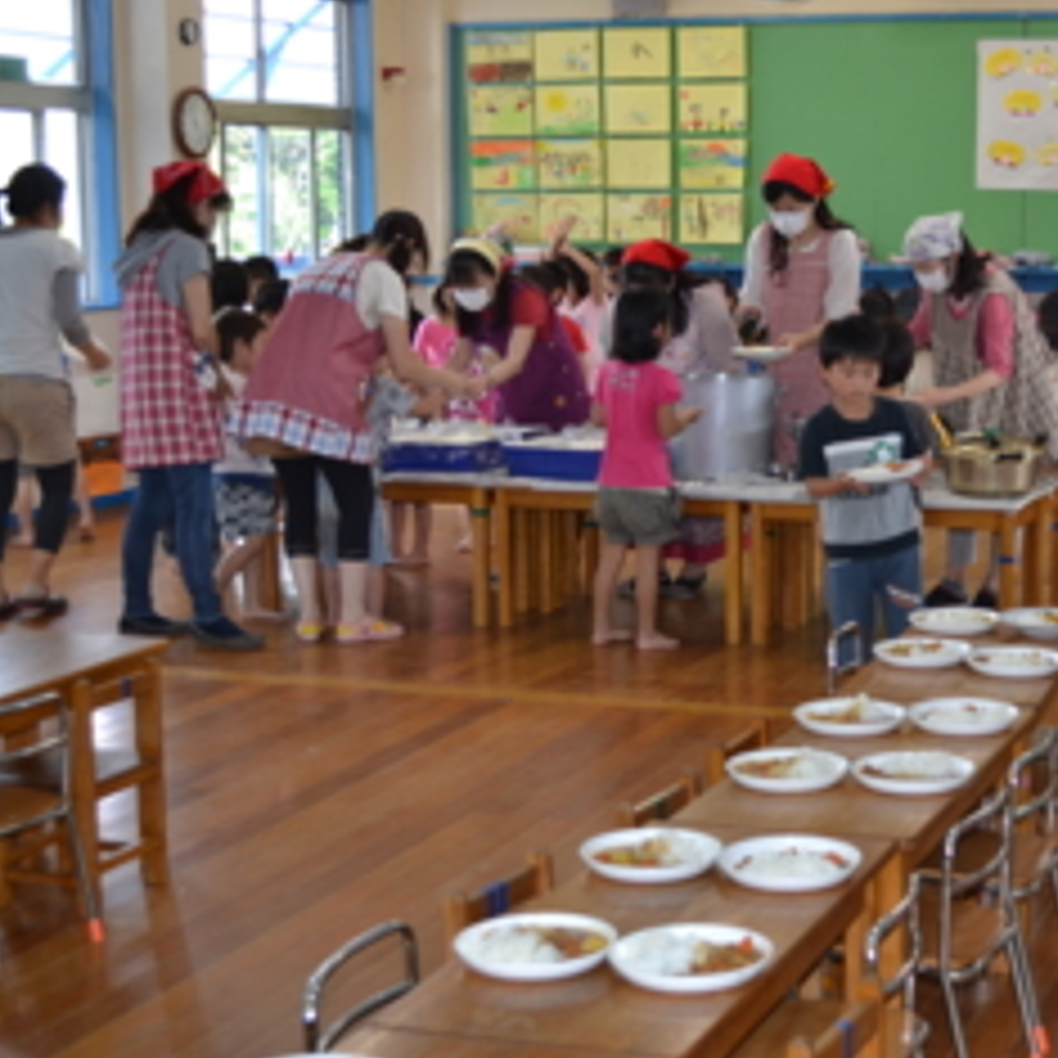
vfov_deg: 26.5
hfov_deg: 25.9
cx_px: 878
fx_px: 2248
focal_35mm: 65
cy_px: 515
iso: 400
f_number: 4.5
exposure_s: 1/100
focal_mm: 30
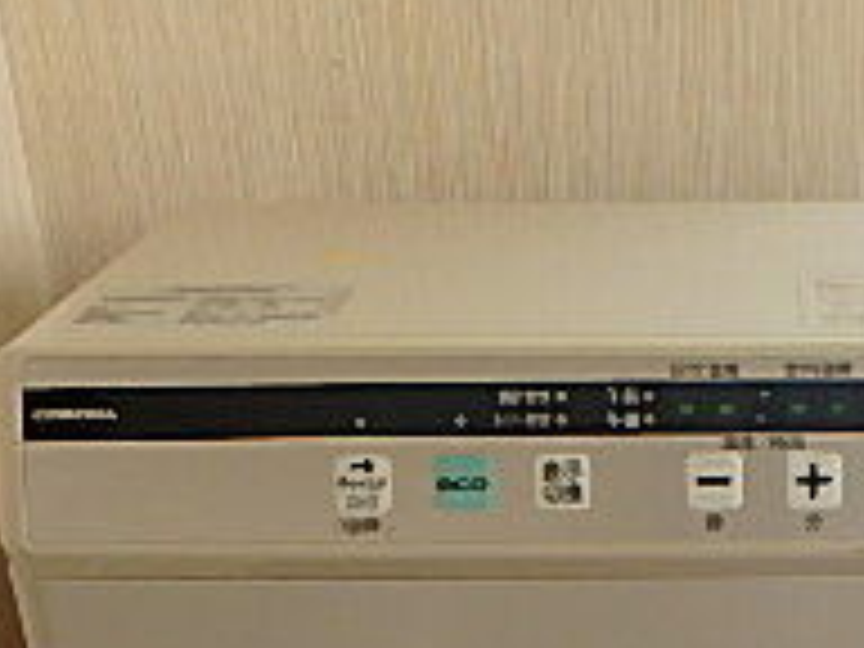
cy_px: 882
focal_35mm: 70
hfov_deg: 26.5
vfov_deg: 19.2
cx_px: 828
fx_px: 1747
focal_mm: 3.7
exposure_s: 1/30
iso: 200
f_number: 3.5
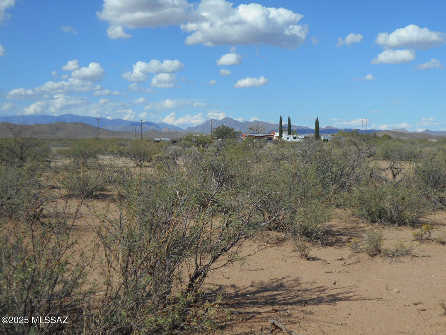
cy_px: 168
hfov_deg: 38.9
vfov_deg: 29.7
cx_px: 223
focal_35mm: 49
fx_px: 631
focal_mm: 8.8
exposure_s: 1/1250
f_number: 4.5
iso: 80
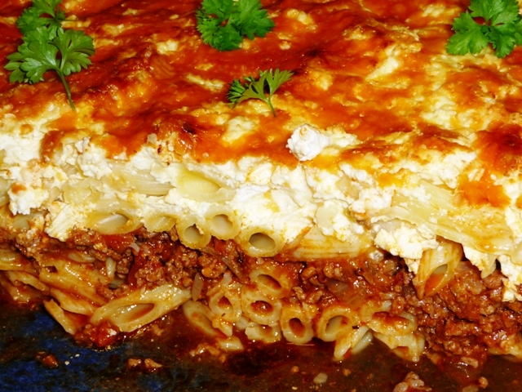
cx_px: 261
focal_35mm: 77
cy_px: 196
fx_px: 1161
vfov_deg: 19.1
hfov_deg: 25.3
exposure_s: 1/40
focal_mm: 13.1
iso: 100
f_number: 4.6
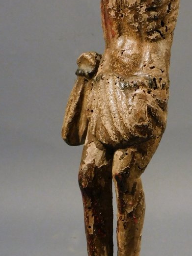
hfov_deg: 21.2
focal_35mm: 69
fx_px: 511
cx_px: 131
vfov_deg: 28.1
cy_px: 106
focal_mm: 5.4
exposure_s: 1/30
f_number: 3.5
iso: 280
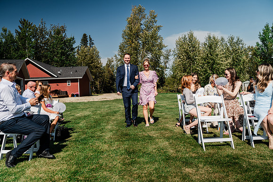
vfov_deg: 46.4
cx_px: 136
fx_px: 212
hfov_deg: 65.5
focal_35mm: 28
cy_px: 91
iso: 200
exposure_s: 1/160
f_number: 4
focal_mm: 28
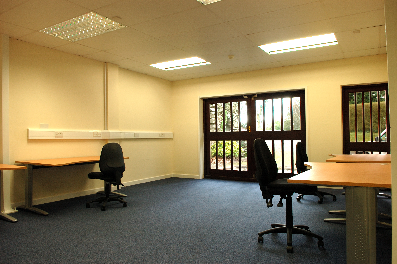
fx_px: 281
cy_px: 132
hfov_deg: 70.5
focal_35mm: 26
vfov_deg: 50.3
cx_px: 198
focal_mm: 17
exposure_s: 1/100
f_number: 5
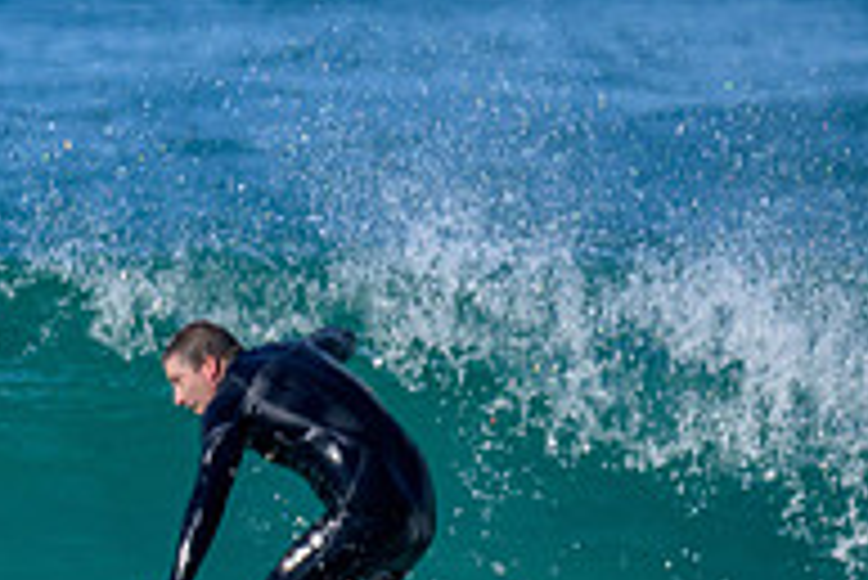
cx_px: -446
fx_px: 79841
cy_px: 696
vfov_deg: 0.4
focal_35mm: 3309
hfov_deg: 0.6
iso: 400
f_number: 6.3
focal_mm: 800
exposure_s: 1/2000
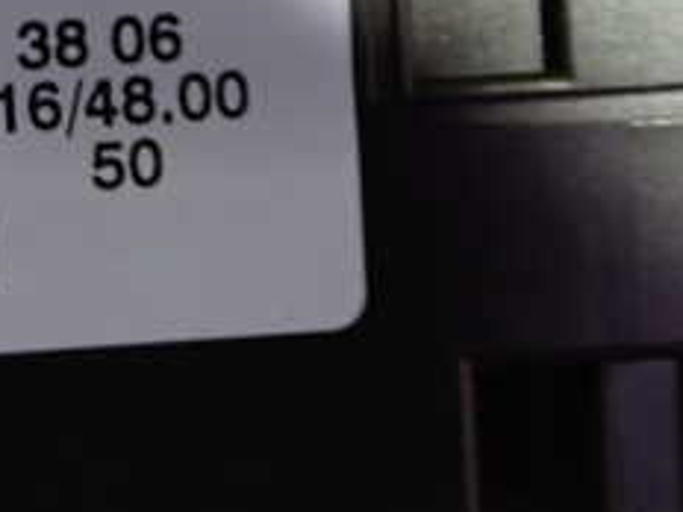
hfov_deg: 19.9
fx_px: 1835
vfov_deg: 15.5
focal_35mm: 93
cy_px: -32
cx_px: -118
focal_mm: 6.37
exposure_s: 1/40
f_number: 2.5
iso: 500
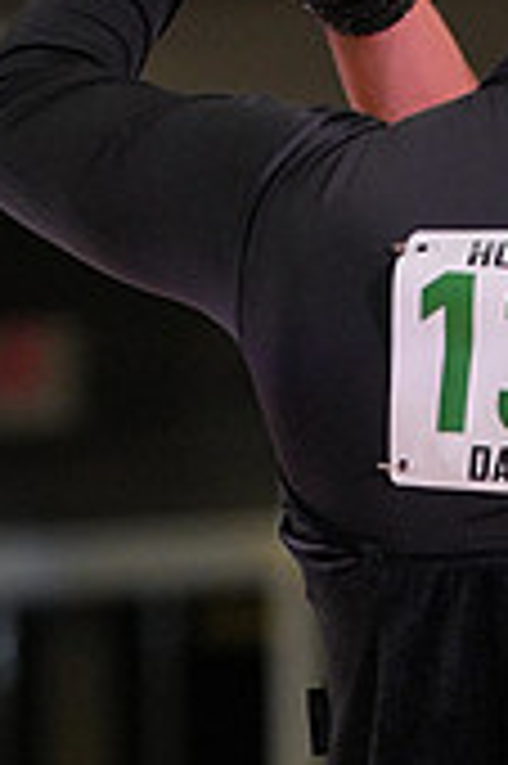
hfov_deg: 2.3
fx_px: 12407
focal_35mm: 585
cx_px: 636
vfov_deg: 3.5
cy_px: 1102
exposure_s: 1/500
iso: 2000
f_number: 4
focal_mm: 171
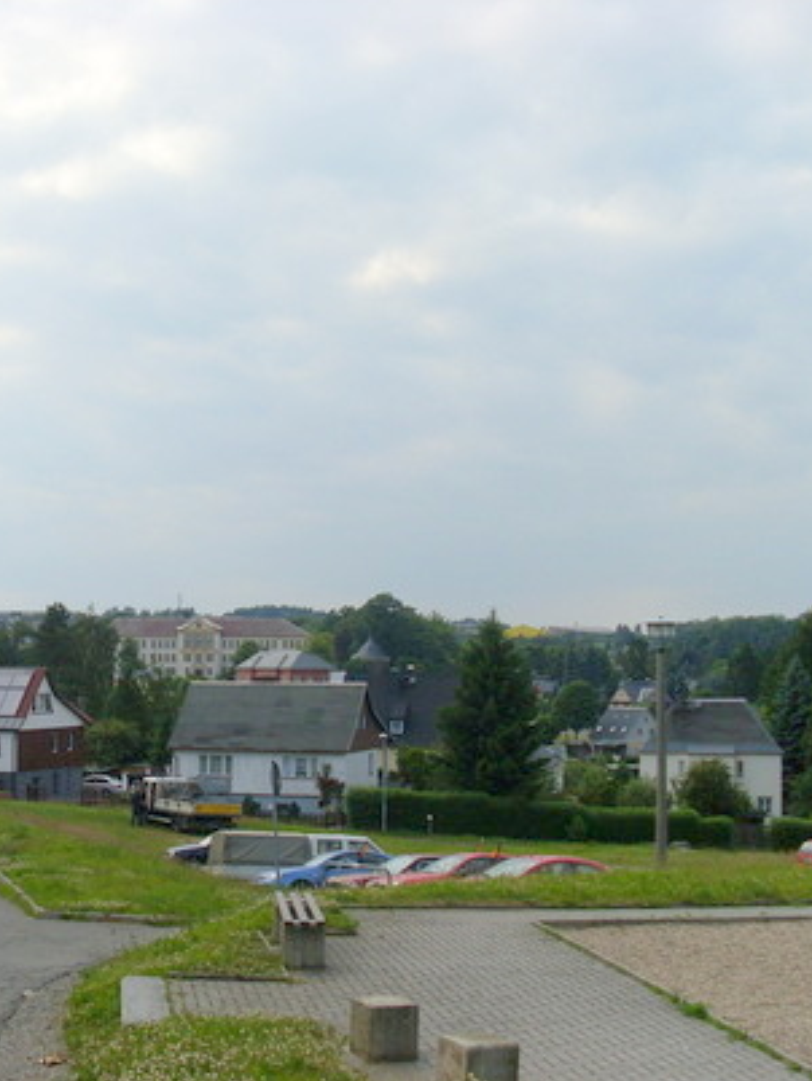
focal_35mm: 51
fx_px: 1593
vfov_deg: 37.5
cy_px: 542
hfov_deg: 28.1
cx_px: 191
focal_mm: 6.3
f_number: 7.7
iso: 80
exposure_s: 1/250
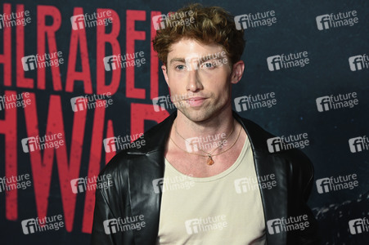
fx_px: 1331
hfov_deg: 15.8
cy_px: 122
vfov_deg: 10.5
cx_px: 184
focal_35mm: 130
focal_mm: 130
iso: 1250
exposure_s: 1/100
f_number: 6.3
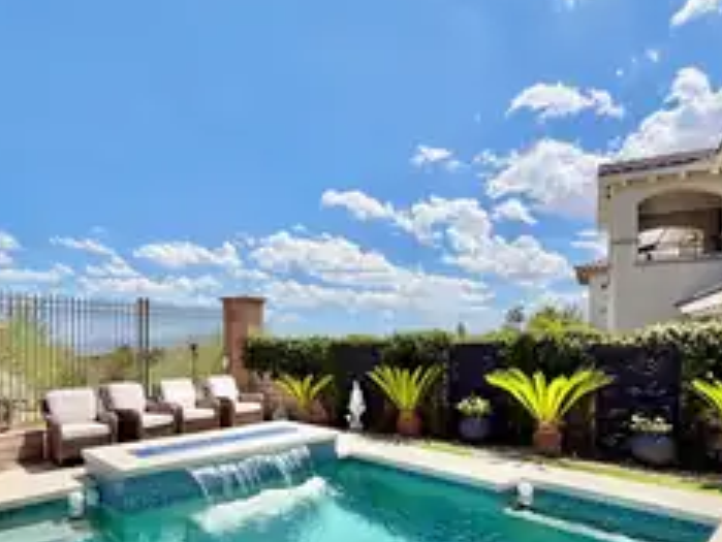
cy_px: 341
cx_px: 273
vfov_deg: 56.1
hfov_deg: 70.5
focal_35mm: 24
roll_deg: +0.4
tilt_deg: +0.0
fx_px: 501
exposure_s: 1/770
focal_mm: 2.22
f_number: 2.2
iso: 32
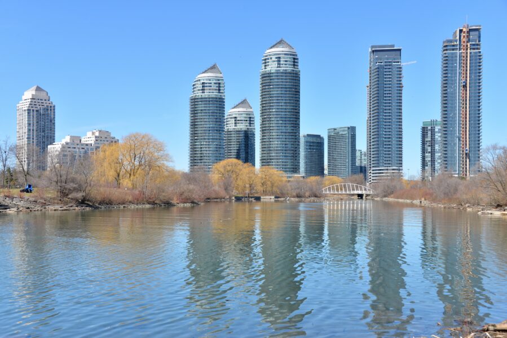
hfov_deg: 41.1
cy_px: 169
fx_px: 676
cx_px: 254
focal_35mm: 48
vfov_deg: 28.1
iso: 100
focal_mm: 48
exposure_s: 1/200
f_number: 8
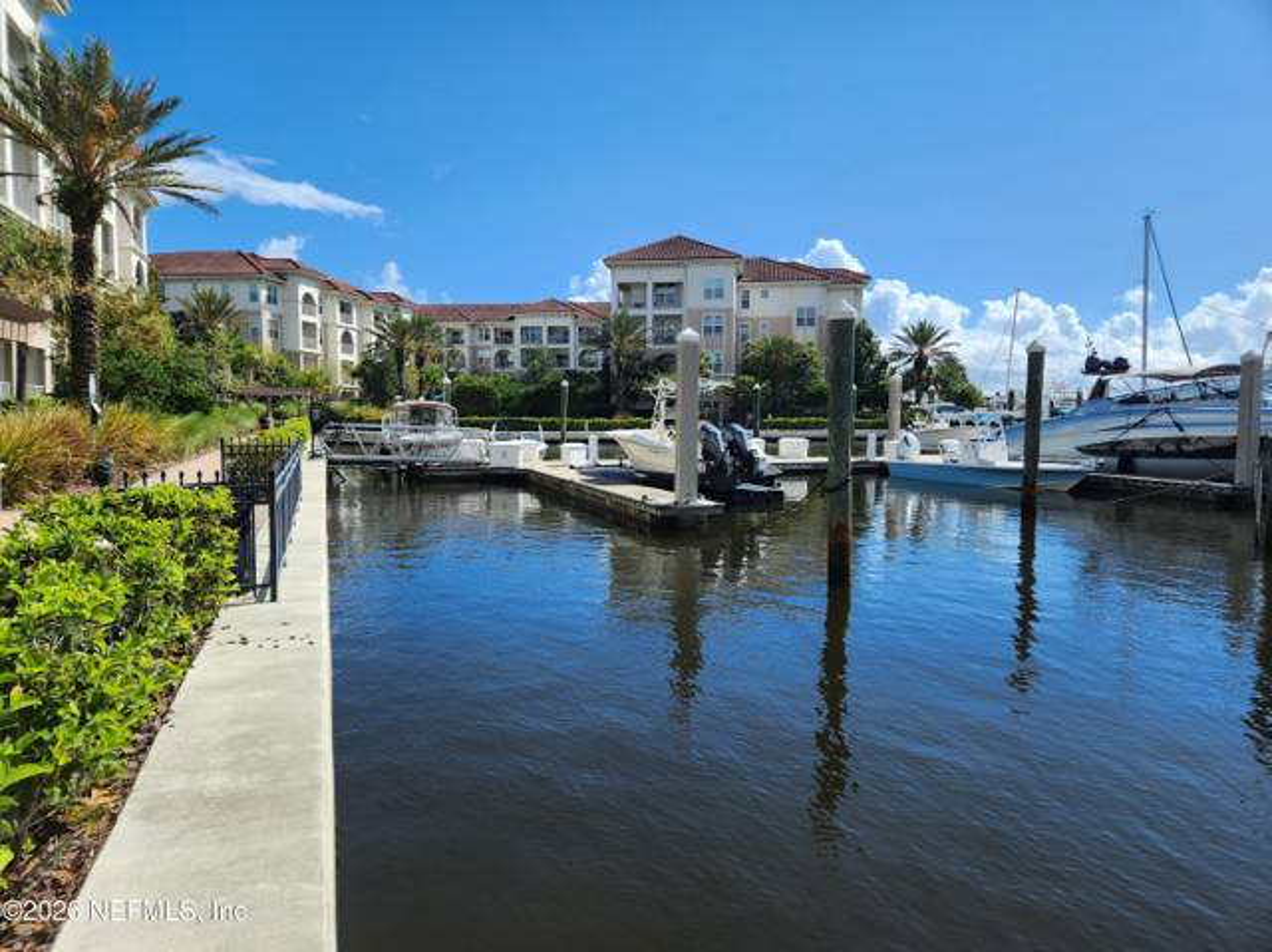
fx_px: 845
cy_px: 476
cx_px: 636
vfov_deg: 58.8
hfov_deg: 74.0
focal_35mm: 23
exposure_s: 1/1593
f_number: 1.8
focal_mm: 5.4
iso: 20
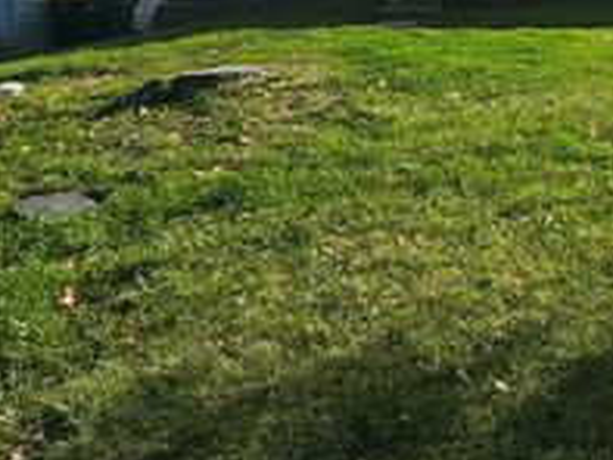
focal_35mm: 33
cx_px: 722
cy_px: 8
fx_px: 585
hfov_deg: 40.4
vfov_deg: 38.5
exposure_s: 1/3009
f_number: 2.2
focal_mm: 2.2
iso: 50
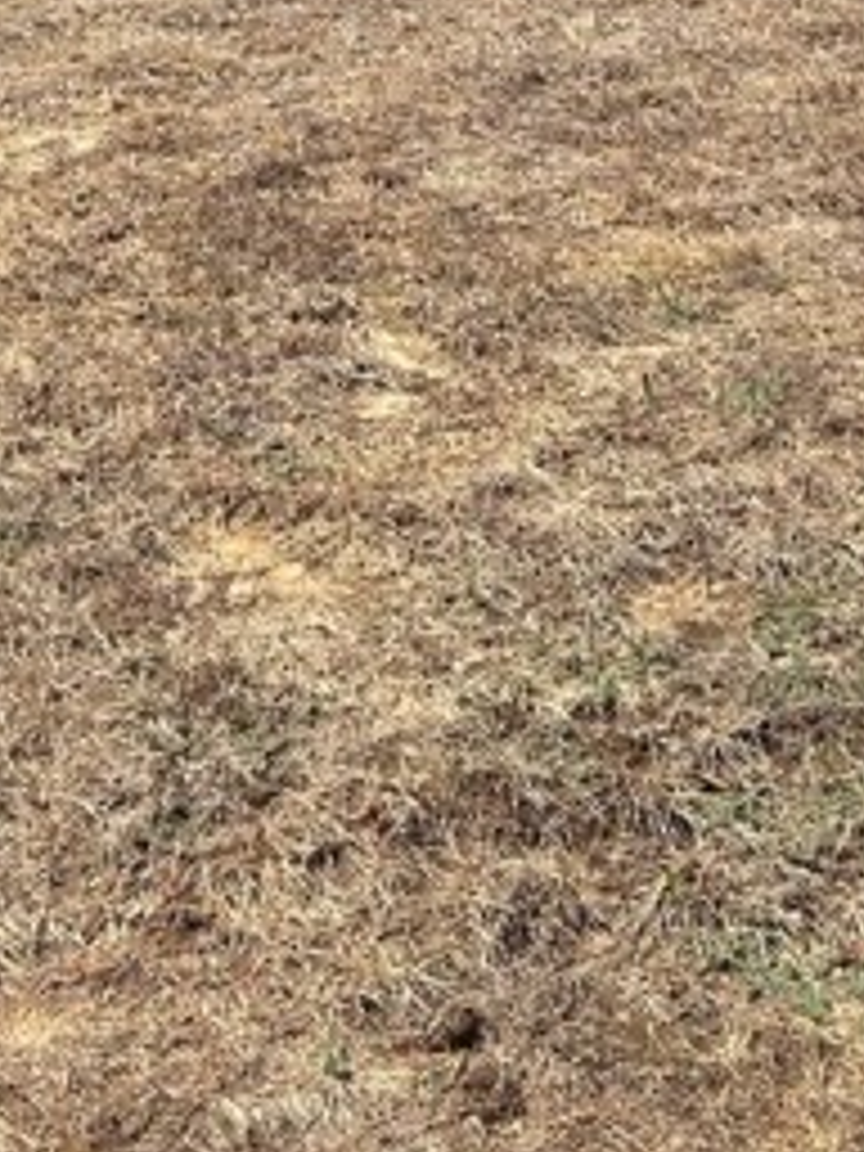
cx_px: 500
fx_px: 2596
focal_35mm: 78
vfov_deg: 23.4
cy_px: -140
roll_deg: +0.0
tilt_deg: -7.3
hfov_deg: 18.9
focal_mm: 5.7
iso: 50
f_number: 1.5
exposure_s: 1/2841
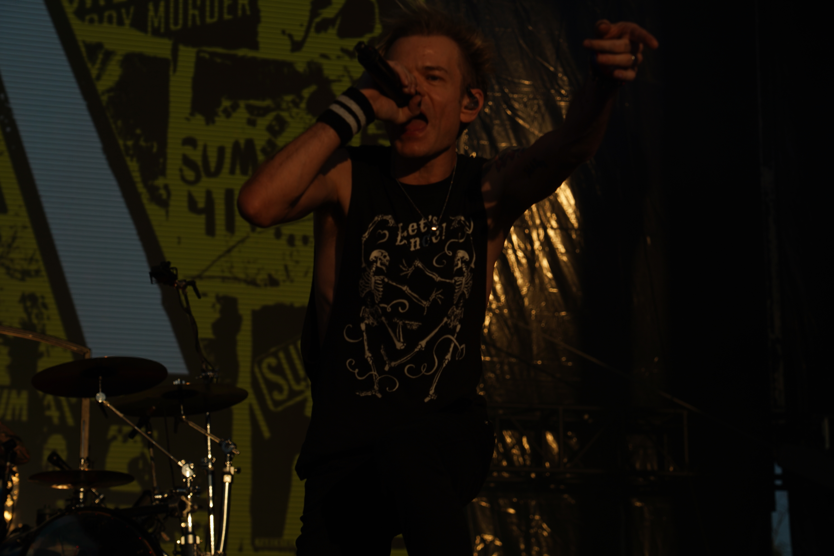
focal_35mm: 105
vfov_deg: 13.0
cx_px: 417
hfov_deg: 19.5
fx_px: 2432
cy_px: 278
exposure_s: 1/1000
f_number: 8
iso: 100
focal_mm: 105
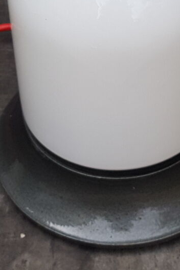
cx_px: 128
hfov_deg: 32.2
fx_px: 307
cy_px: 71
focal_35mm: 41
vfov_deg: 45.9
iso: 40
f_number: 1.7
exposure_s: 1/686
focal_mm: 4.2
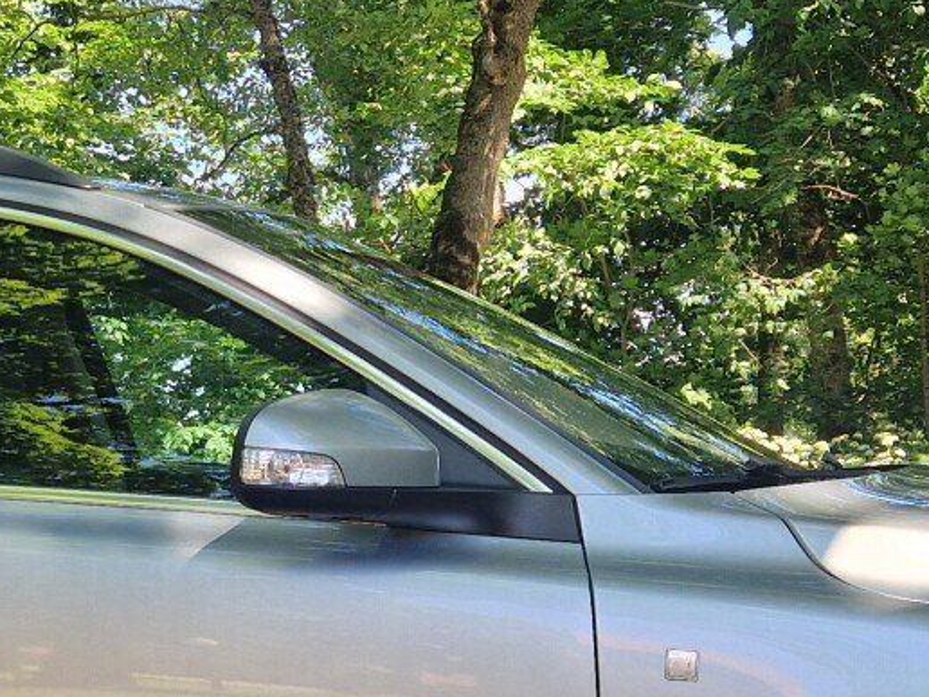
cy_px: 430
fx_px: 2335
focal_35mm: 87
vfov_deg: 17.0
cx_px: 126
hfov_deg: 22.1
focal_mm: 5.4
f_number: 1.8
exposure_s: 1/180
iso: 50
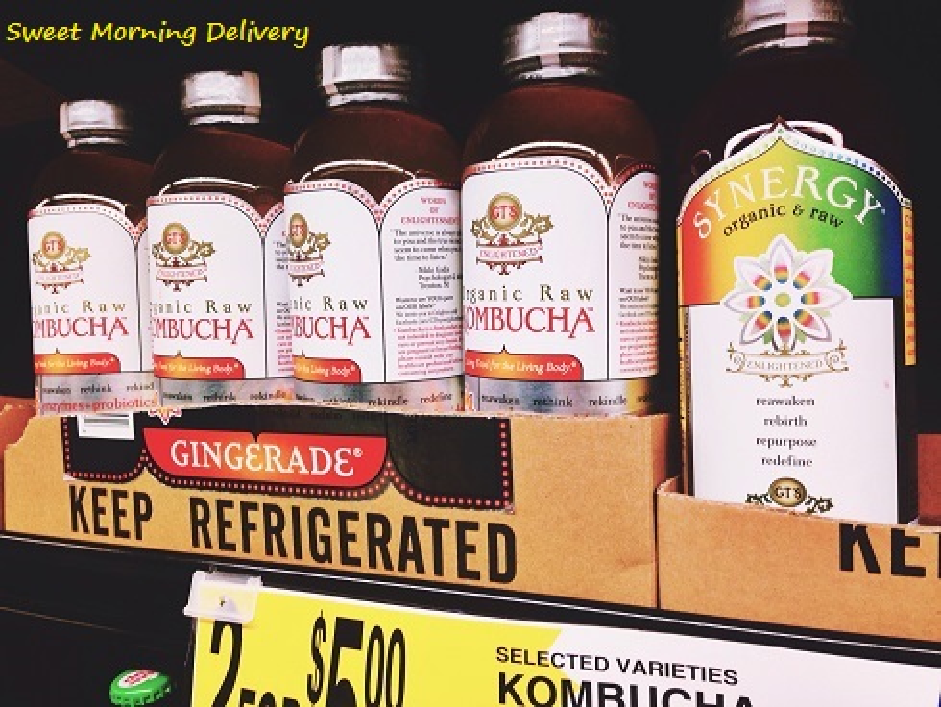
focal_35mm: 33
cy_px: 354
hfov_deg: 55.3
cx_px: 470
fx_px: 898
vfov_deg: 43.0
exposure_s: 1/40
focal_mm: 4.12
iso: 50
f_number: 2.4
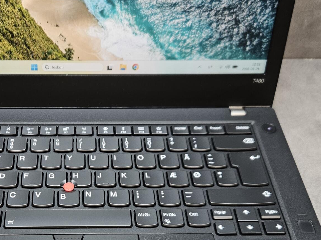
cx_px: 91
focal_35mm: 51
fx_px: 473
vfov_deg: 28.1
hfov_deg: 36.8
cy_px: 185
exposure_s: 1/200
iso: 320
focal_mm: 5.4
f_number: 1.8
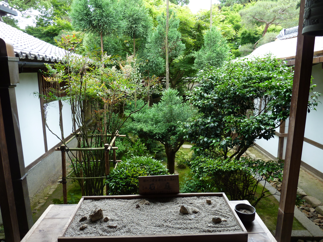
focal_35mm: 25
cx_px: 162
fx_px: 233
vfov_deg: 54.9
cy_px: 121
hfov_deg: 69.4
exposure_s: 1/30
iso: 100
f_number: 3.3
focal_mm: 4.1
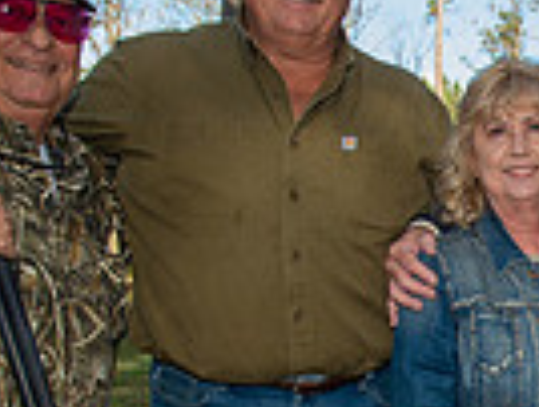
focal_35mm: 83
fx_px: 1295
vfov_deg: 17.3
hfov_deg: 21.4
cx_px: 688
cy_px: 439
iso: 125
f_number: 6.3
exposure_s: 1/60
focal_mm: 20
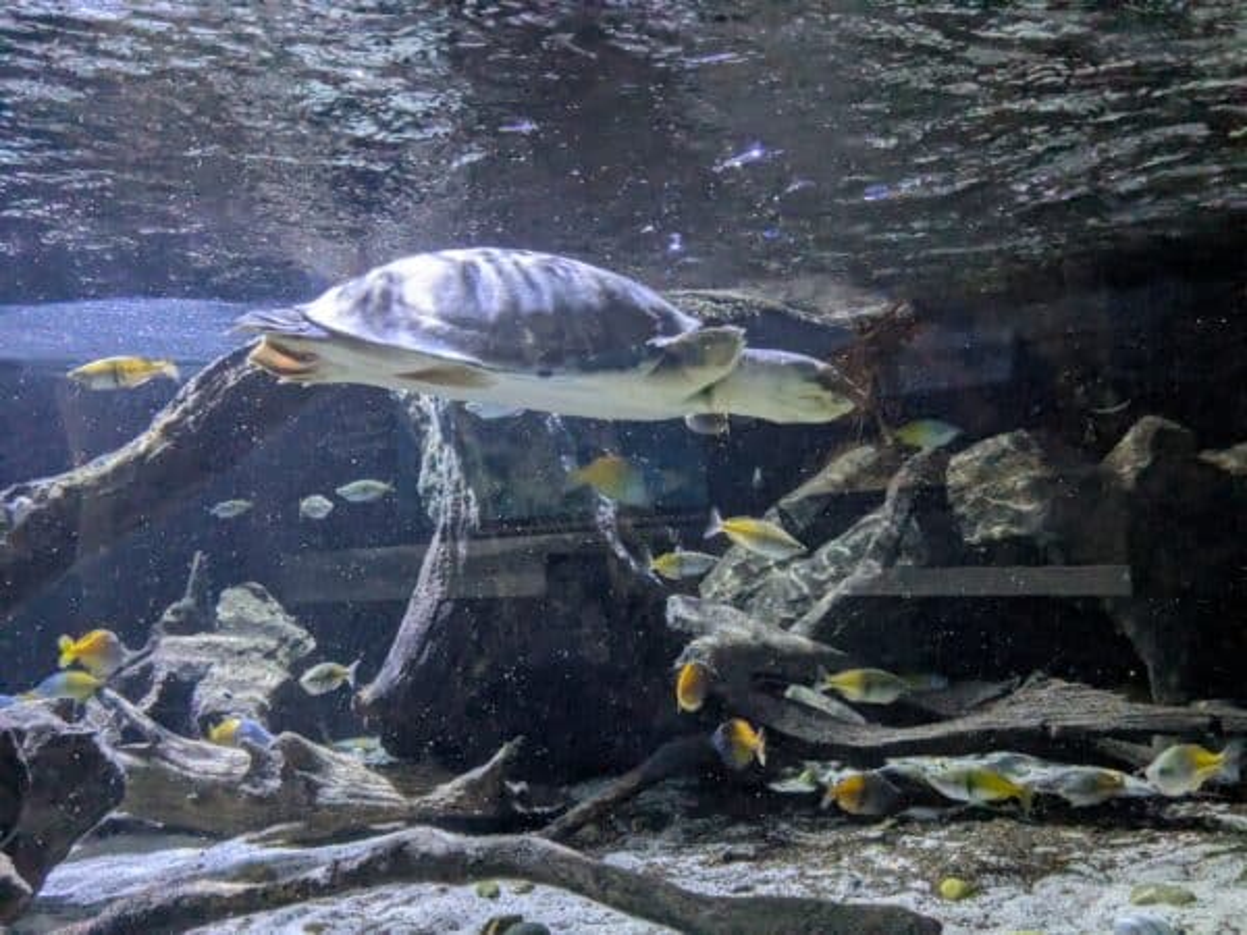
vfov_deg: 51.4
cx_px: 624
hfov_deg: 65.3
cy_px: 468
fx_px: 973
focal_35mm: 27
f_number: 1.73
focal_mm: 4.38
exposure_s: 1/99.9
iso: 836
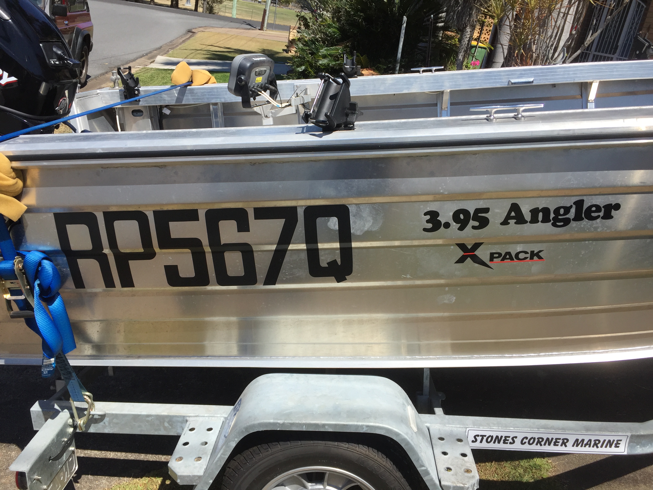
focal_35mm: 29
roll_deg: -11.1
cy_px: 245
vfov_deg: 48.2
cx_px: 326
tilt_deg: -23.5
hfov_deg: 61.7
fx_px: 547
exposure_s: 1/2326
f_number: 2.2
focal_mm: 4.15
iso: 32
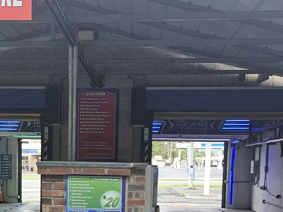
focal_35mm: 59
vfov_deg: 24.0
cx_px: 85
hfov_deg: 32.3
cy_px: 197
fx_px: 482
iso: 50
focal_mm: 5.4
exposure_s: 1/180
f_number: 1.8
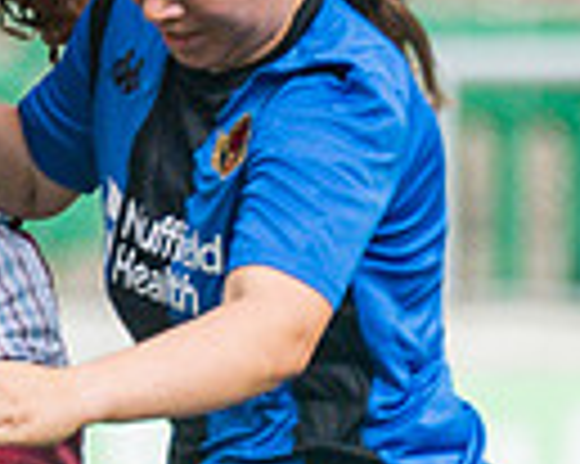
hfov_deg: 0.5
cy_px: 556
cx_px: -842
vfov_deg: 0.4
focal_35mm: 4180
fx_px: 71699
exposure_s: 1/1000
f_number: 4
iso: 125
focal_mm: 300
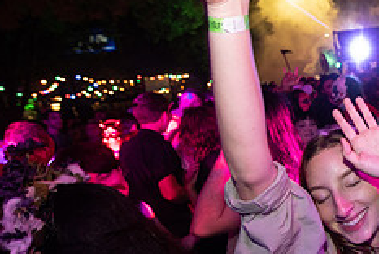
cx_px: 434
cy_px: 114
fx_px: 390
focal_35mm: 37
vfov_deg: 36.0
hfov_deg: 40.0
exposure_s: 1/80
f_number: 3.5
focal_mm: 14
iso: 2000
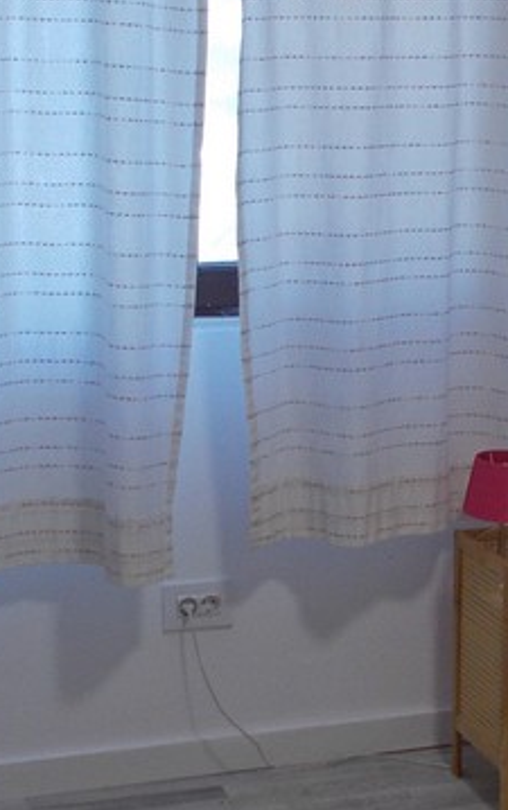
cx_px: 420
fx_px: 2034
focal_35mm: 92
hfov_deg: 14.1
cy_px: 390
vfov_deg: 22.5
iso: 80
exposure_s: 1/40
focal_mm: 4.6
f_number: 3.2
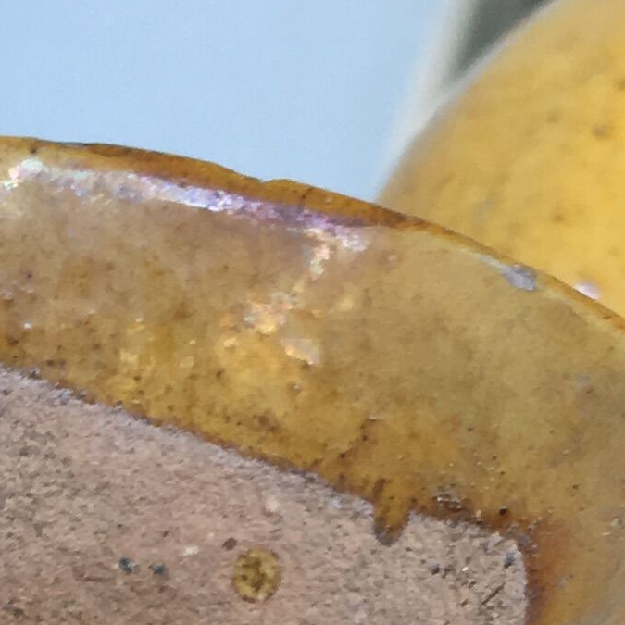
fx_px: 3125
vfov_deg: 10.9
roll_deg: -17.7
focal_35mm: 153
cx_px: 502
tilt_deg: +7.2
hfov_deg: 11.4
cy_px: 1029
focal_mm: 4.15
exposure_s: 1/50
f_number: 2.2
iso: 25
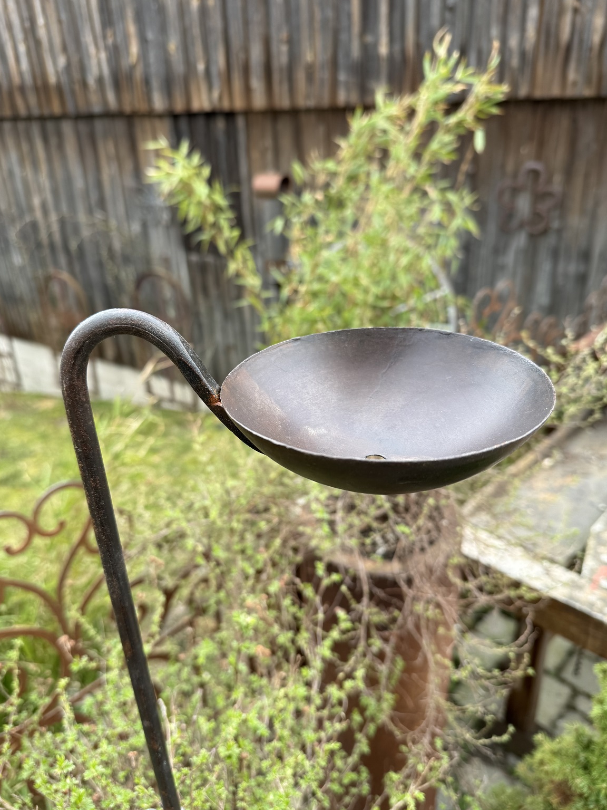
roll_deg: +3.0
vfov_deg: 69.4
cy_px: 410
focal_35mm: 25
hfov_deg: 54.9
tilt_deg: -27.6
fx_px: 585
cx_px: 295
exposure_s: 1/221
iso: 64
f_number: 1.78
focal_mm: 6.76
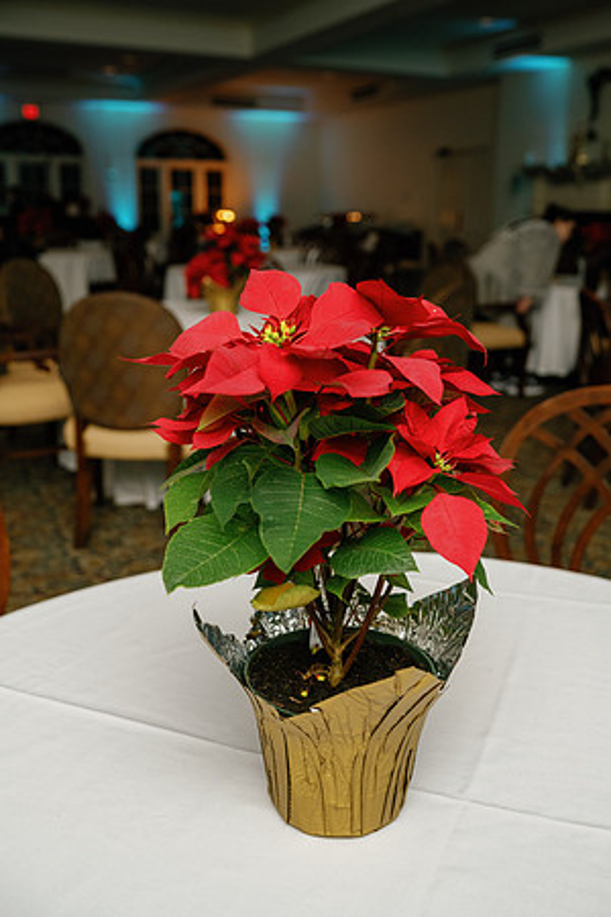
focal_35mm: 35
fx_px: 891
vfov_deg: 54.4
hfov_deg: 37.9
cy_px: 458
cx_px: 306
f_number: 4
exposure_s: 1/125
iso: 800
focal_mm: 35
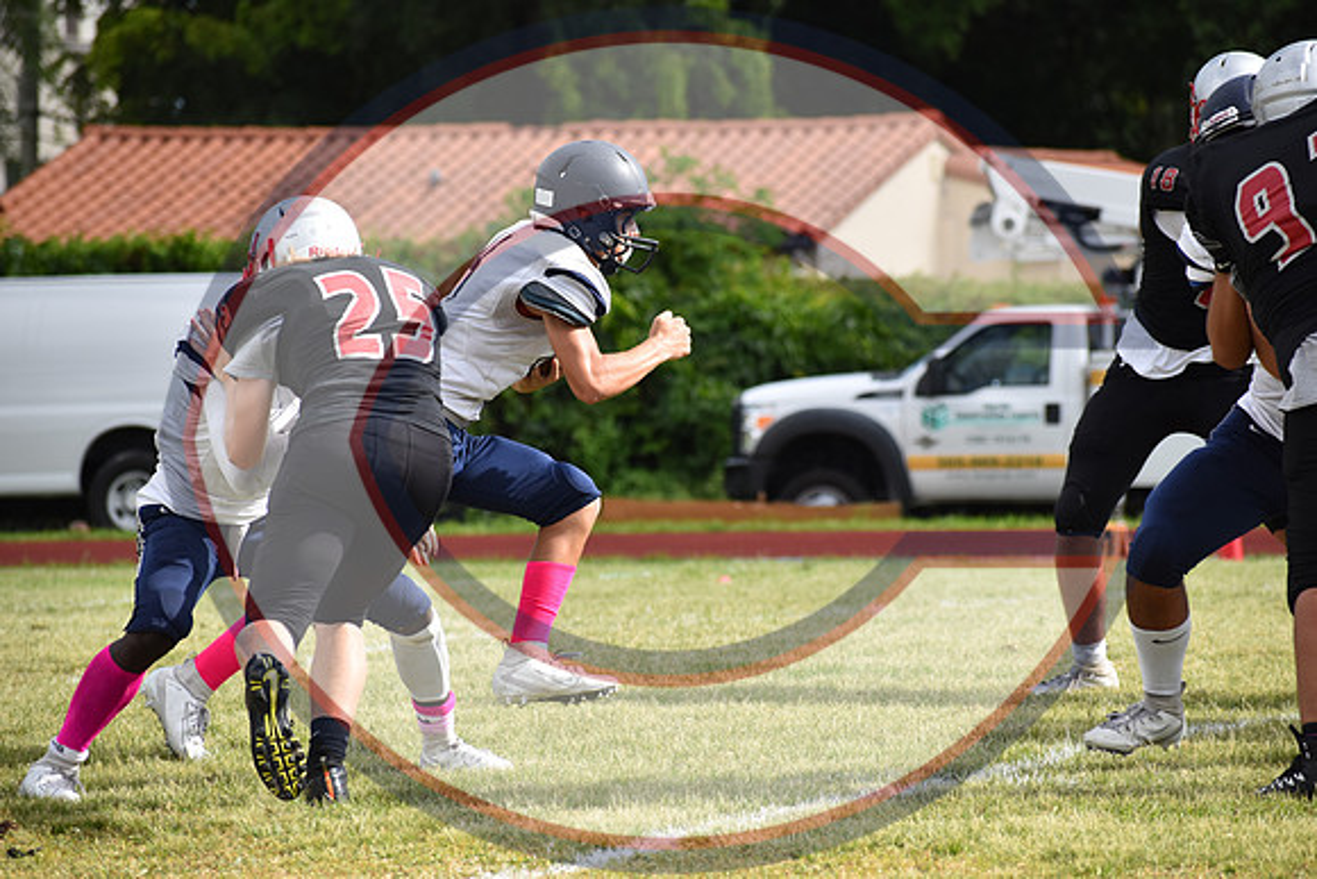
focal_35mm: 262
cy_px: 440
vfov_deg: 5.2
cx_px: 658
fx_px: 9605
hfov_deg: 7.8
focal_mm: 175
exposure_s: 1/1600
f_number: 6.3
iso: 400
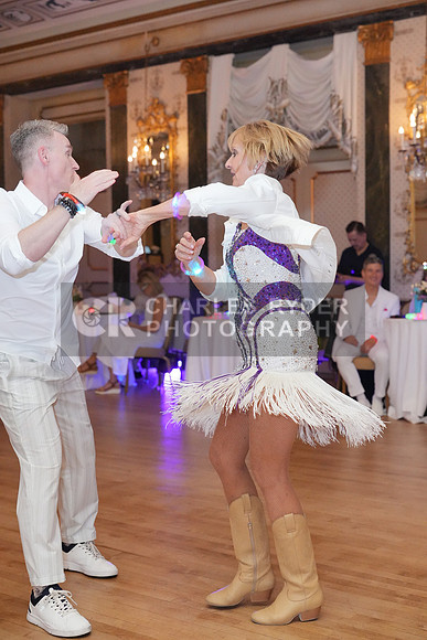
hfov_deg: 27.0
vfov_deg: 39.6
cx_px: 214
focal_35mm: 50
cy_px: 320
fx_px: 889
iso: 8000
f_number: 3.5
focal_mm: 50
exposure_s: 1/250
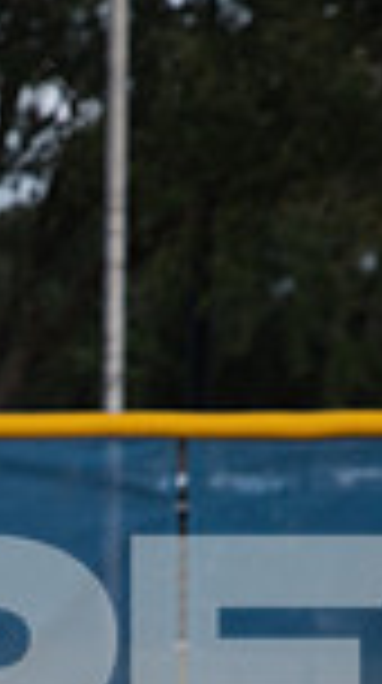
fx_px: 3708
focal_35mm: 205
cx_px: -225
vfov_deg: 10.2
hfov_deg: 5.8
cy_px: 994
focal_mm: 66
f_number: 6.3
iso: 320
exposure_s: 1/320
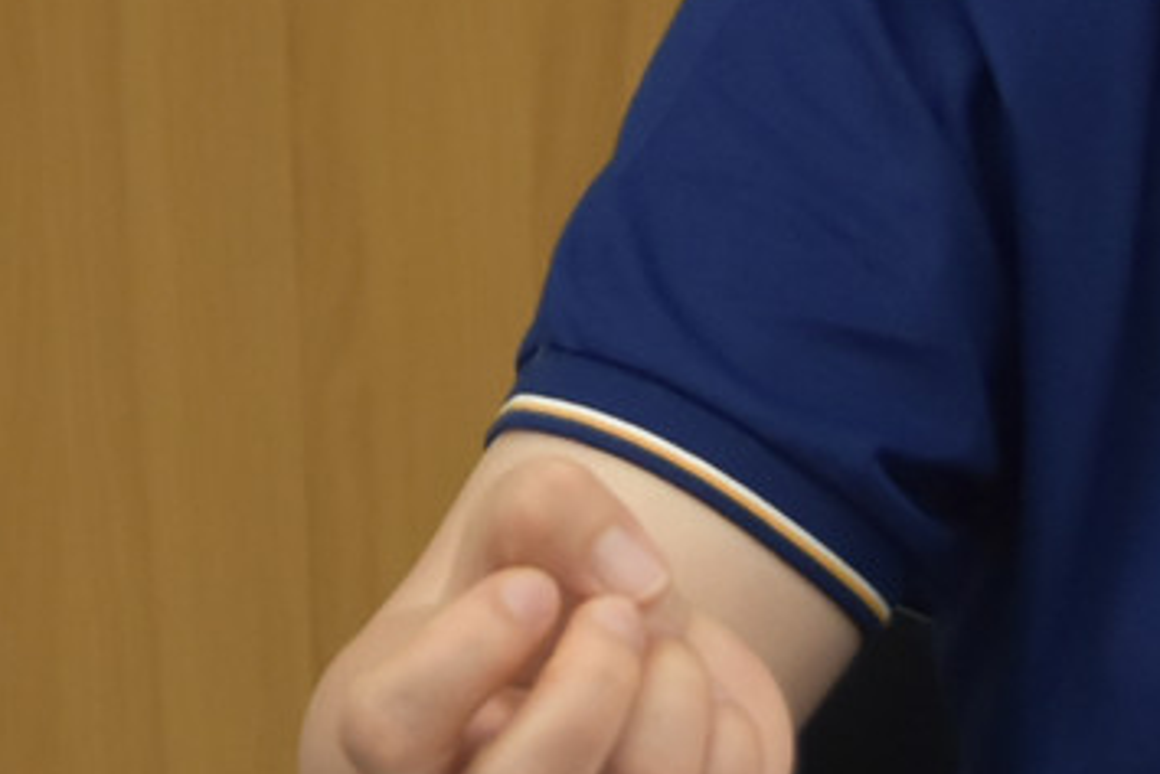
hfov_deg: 5.8
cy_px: -328
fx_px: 11443
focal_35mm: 355
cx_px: 42
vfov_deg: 3.9
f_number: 5
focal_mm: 42
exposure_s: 1/100
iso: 800
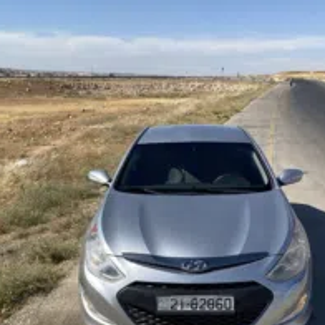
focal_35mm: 47
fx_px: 499
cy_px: 191
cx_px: 181
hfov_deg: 36.0
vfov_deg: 36.0
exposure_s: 1/3731
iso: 32
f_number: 1.8
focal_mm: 4.25
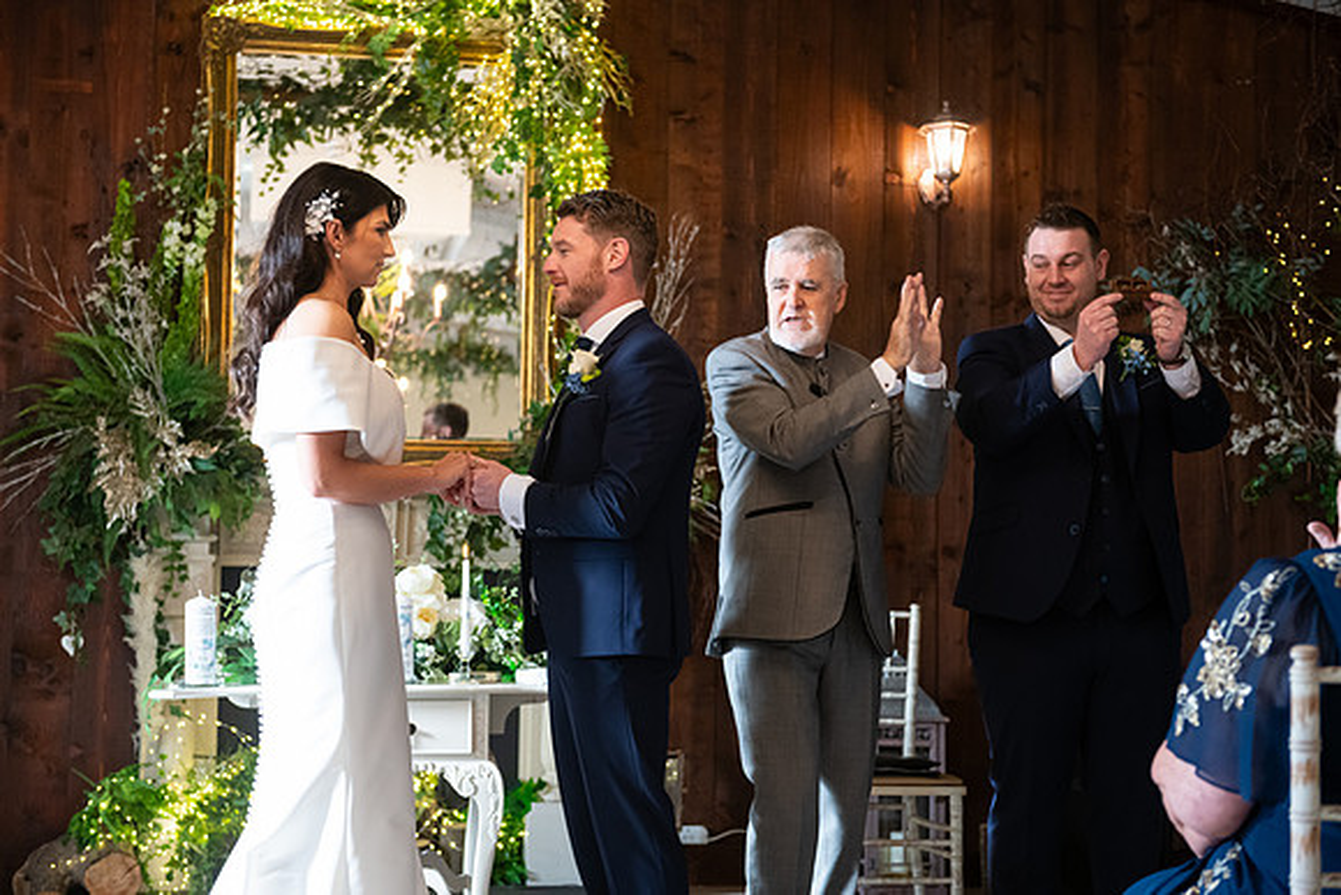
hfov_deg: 35.6
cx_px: 670
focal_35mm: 56
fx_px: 2086
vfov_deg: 24.2
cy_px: 448
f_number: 3.5
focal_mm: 56
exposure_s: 1/160
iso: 1000
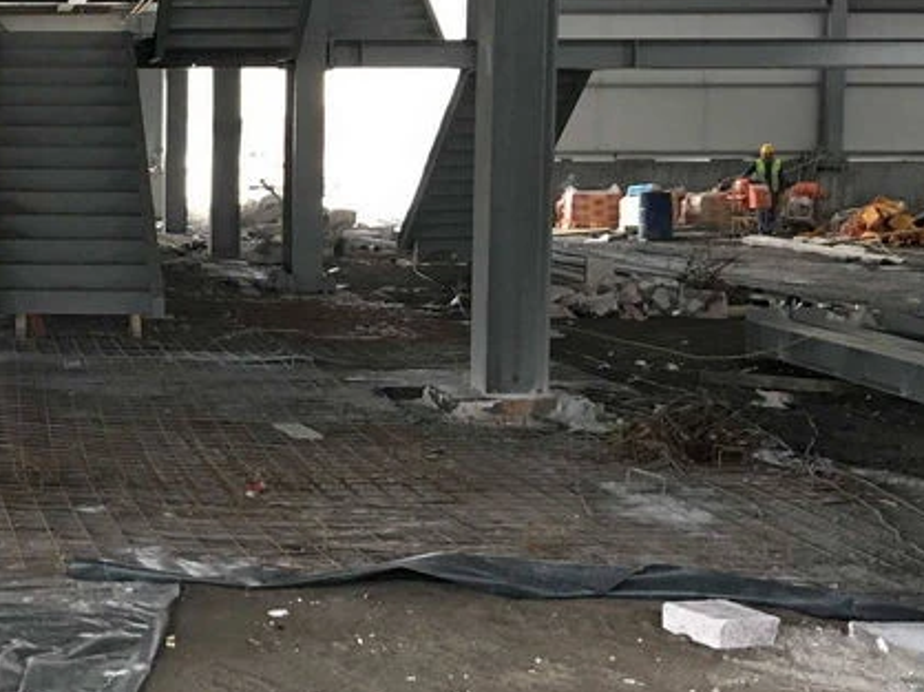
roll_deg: +0.4
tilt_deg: -1.6
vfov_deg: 21.0
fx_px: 1867
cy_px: 287
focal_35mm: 70
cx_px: -2
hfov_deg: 26.3
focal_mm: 4.15
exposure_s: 1/17
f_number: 2.2
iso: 80
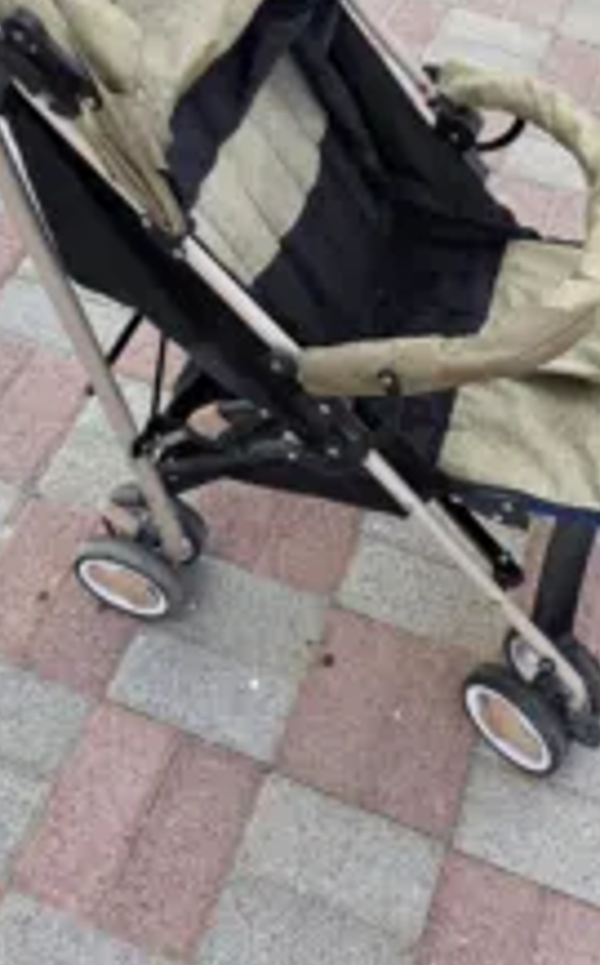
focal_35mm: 45
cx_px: 351
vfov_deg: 42.7
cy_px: 218
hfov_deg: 28.5
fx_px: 1181
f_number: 1.7
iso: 25
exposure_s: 1/359
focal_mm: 6.3
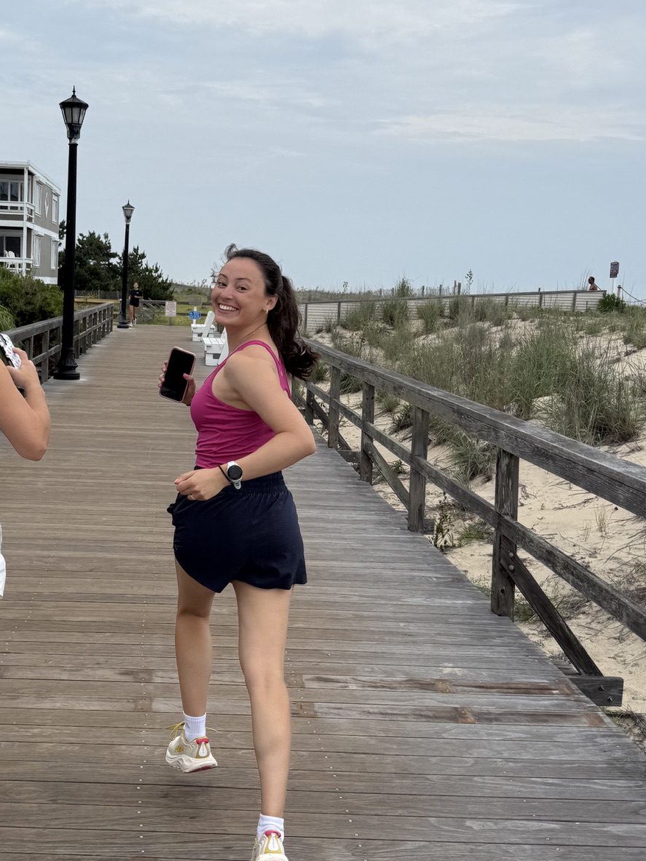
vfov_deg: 44.7
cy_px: 396
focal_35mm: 42
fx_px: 1045
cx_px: 174
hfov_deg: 33.8
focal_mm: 6.76
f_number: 1.78
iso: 80
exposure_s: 1/5714
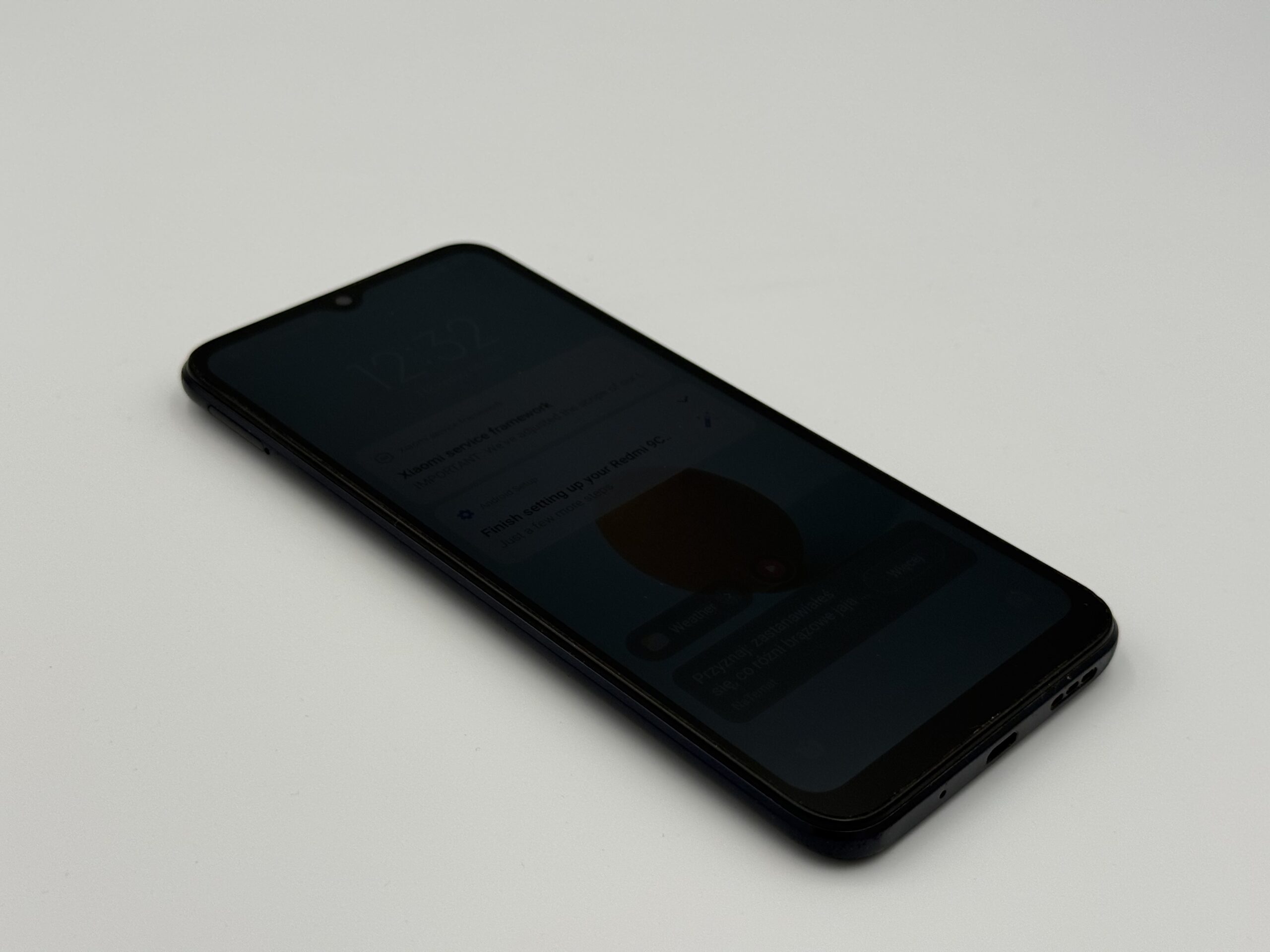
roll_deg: -4.6
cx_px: 635
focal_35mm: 48
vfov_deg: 30.3
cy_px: 476
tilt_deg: -35.3
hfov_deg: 39.7
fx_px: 1761
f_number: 1.78
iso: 64
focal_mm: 6.76
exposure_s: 1/1055
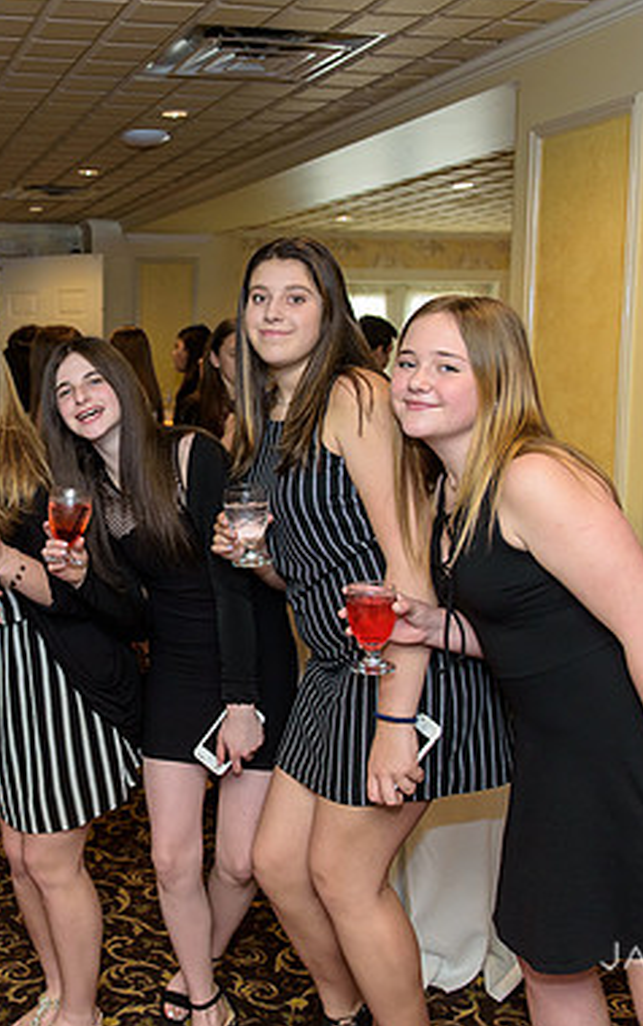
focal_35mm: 42
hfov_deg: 29.4
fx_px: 1176
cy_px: 506
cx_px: 76
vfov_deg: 47.2
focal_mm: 27
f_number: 3.2
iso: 1600
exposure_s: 1/125
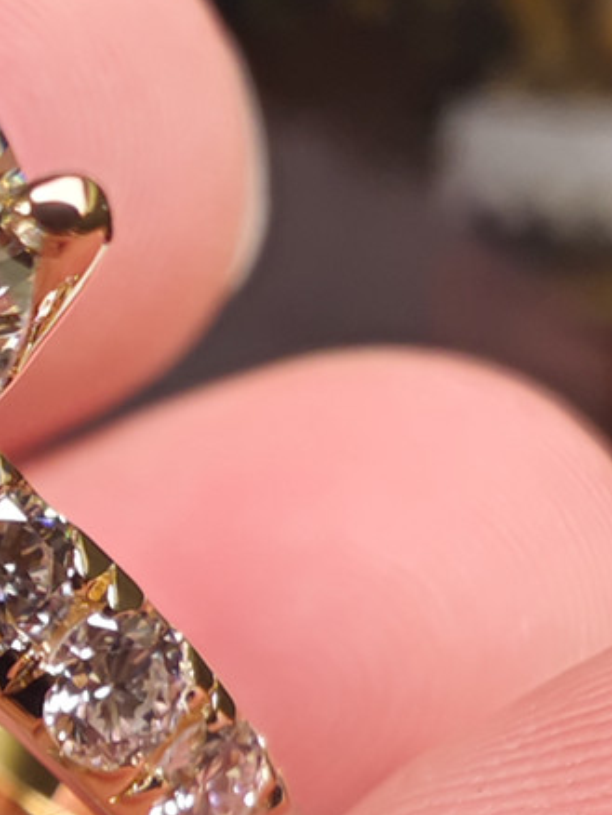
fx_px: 1978
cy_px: 1016
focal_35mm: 84
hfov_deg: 16.5
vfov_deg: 21.4
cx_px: -223
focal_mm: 2.59
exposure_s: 1/160
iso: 56
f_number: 2.2
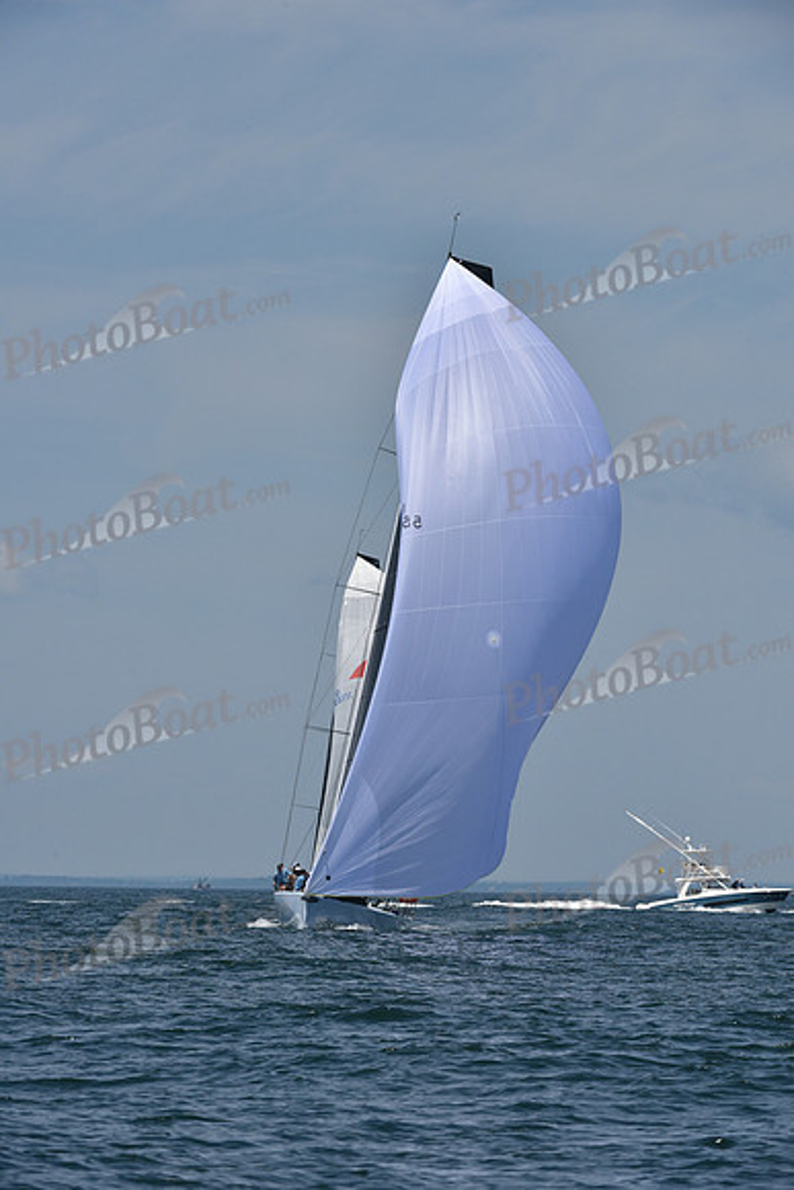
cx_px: 397
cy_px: 595
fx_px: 8596
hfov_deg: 5.3
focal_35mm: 260
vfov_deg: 7.9
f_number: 11
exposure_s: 1/1000
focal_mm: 260
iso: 320
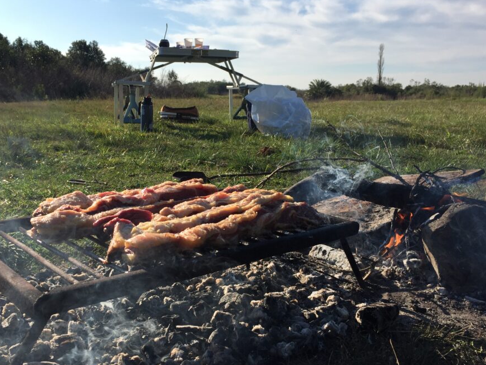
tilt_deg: -12.2
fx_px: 477
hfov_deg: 53.9
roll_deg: -1.3
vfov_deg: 41.7
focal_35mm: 34
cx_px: 228
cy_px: 203
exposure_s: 1/1883
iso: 32
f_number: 2.2
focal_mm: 4.15
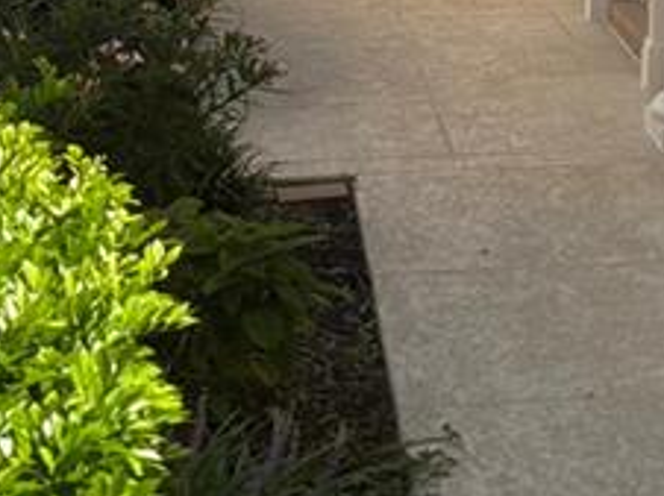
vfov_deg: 11.3
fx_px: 2434
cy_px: -153
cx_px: 593
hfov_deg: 15.4
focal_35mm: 127
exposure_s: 1/3322
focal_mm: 3
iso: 32
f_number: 1.8
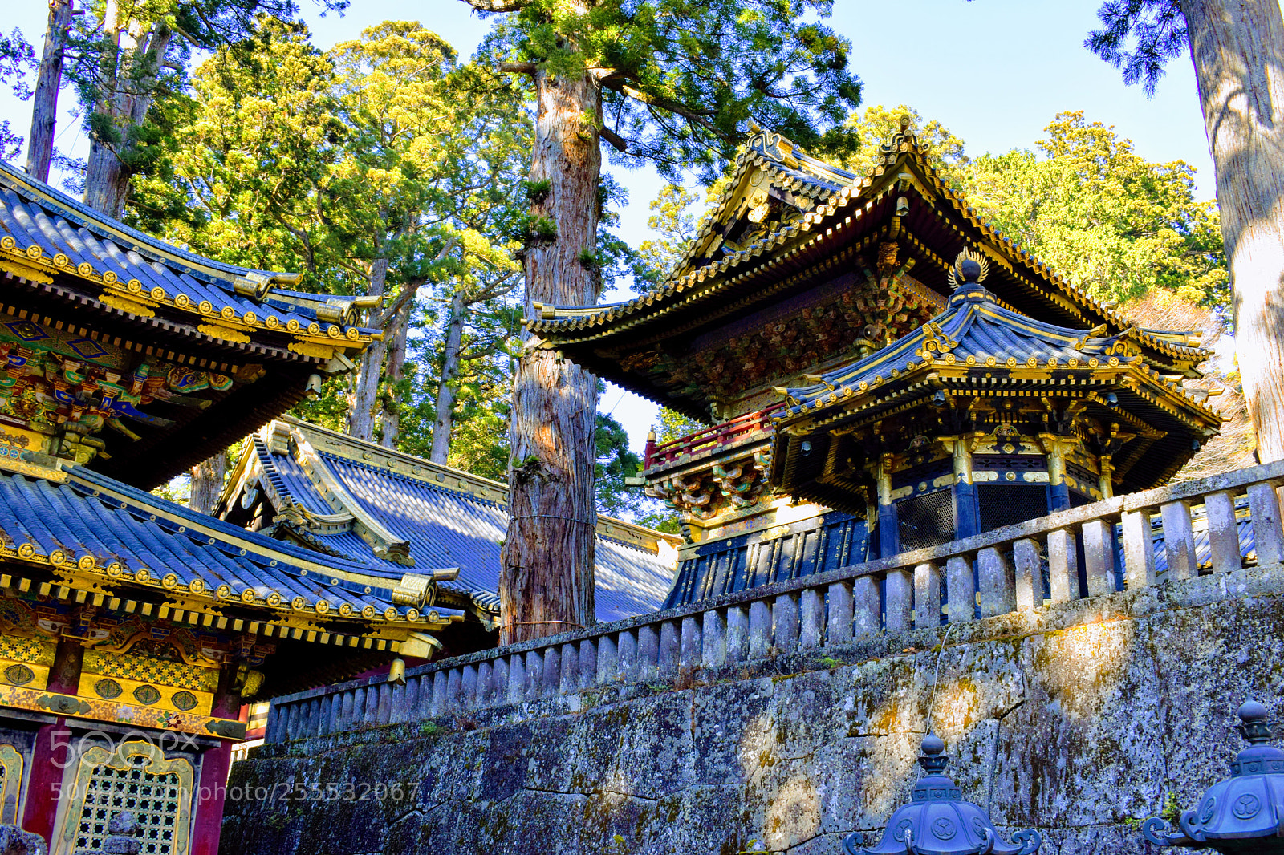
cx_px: 642
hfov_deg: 55.1
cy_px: 428
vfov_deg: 38.3
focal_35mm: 34
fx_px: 1230
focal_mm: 23
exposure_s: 1/200
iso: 400
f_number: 7.1
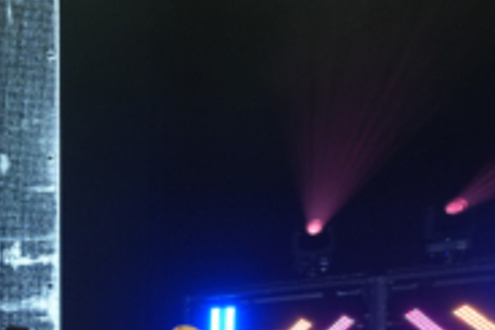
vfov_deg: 22.5
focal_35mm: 53
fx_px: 729
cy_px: 441
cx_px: -361
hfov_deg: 23.2
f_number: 3.5
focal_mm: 15
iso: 2000
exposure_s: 1/200
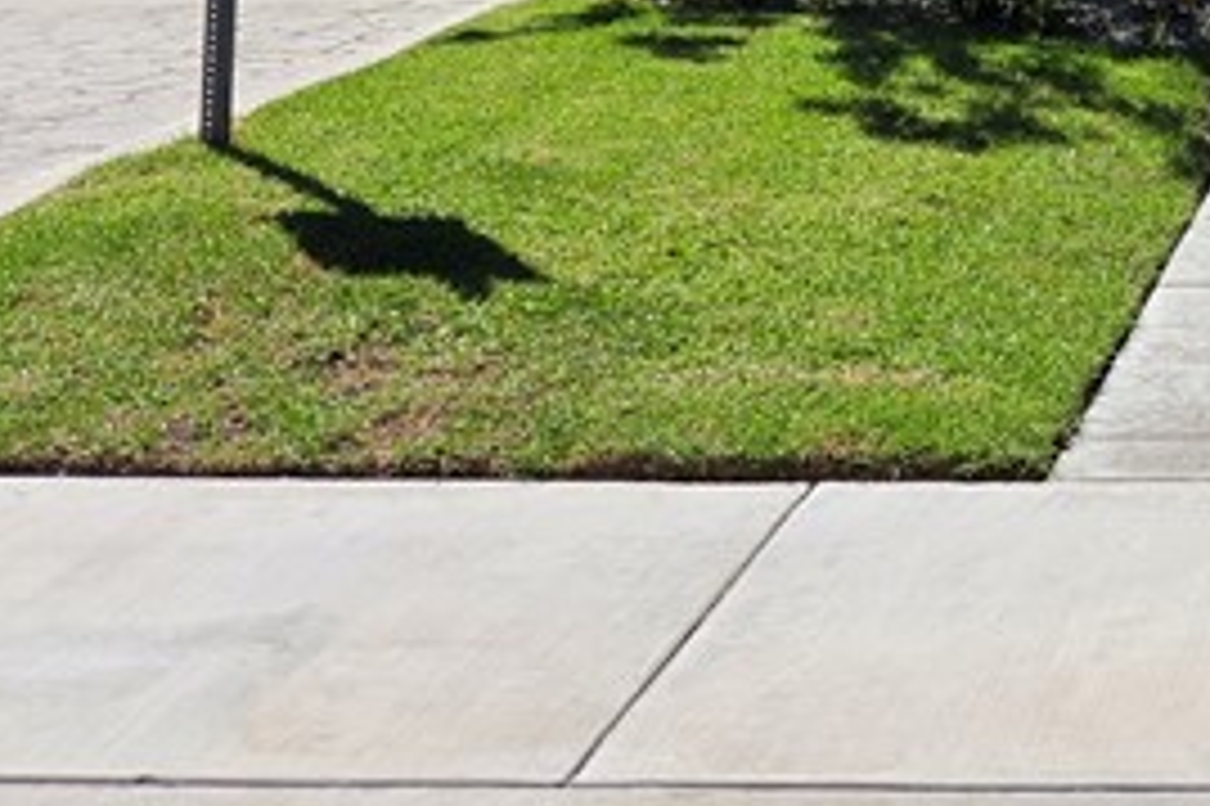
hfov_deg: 20.3
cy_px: -698
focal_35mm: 91
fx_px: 3057
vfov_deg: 13.3
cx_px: 1615
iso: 80
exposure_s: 1/4807
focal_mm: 5.4
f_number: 1.8
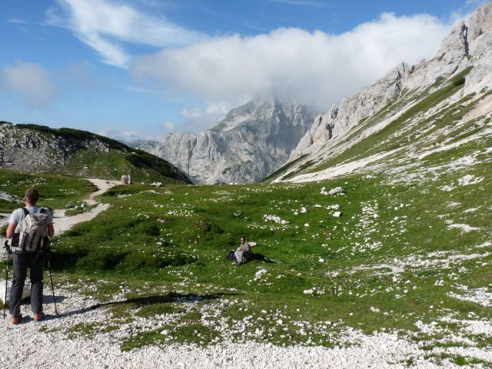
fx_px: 384
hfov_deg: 65.3
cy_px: 184
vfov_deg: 51.4
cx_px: 246
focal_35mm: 27
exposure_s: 1/400
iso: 100
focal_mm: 4.8
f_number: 6.3
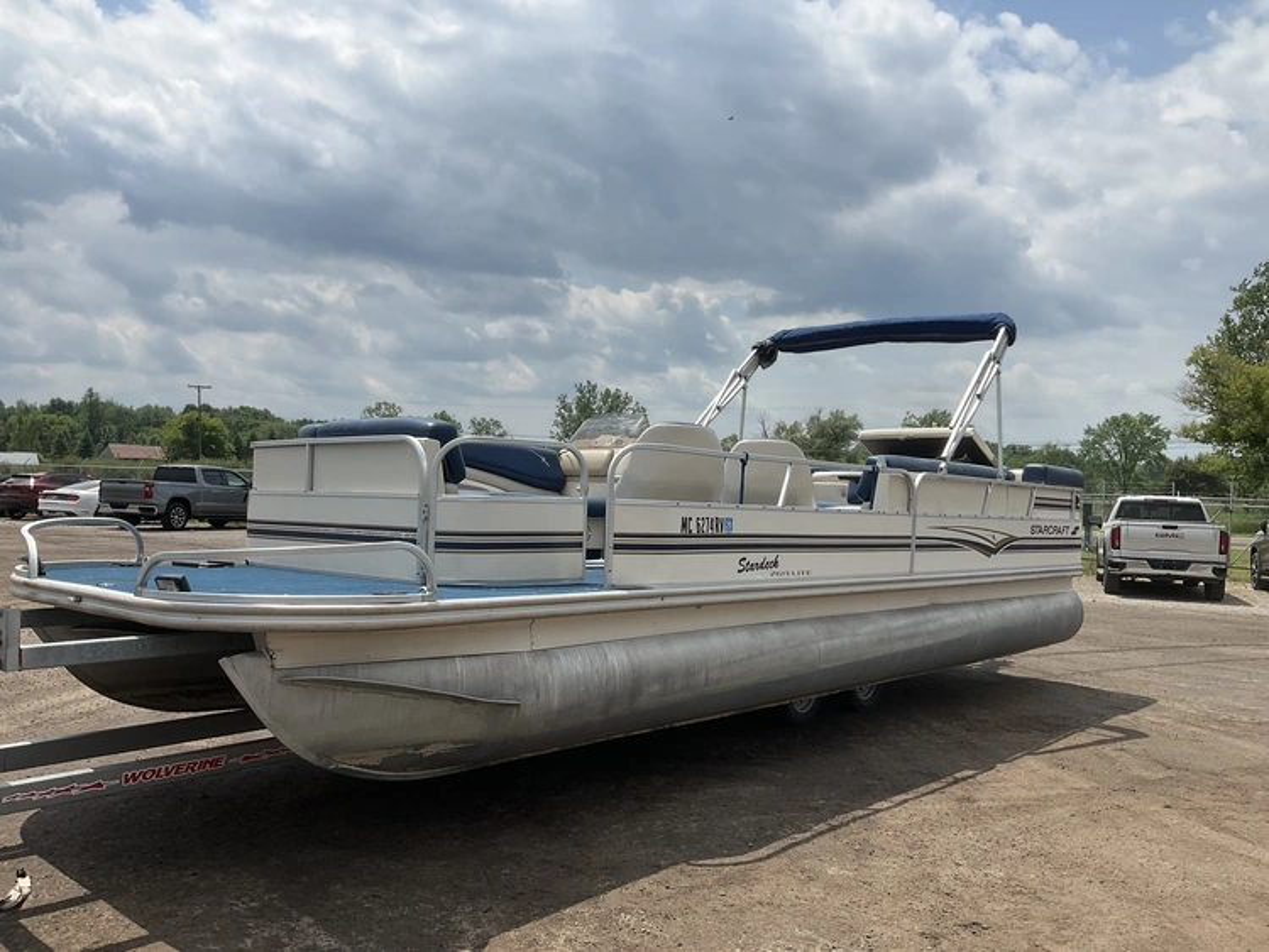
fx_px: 1063
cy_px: 476
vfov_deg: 48.3
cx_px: 634
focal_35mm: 29
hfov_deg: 61.6
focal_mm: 3
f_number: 1.8
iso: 25
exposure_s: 1/3322
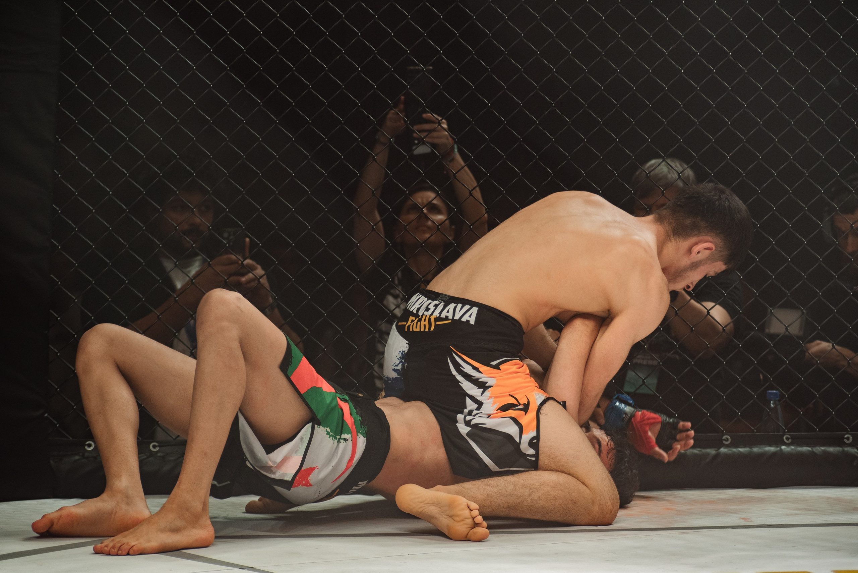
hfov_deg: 15.0
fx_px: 3262
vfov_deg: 10.0
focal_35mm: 137
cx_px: 452
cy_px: 288
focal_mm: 125
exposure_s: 1/320
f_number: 4
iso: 900
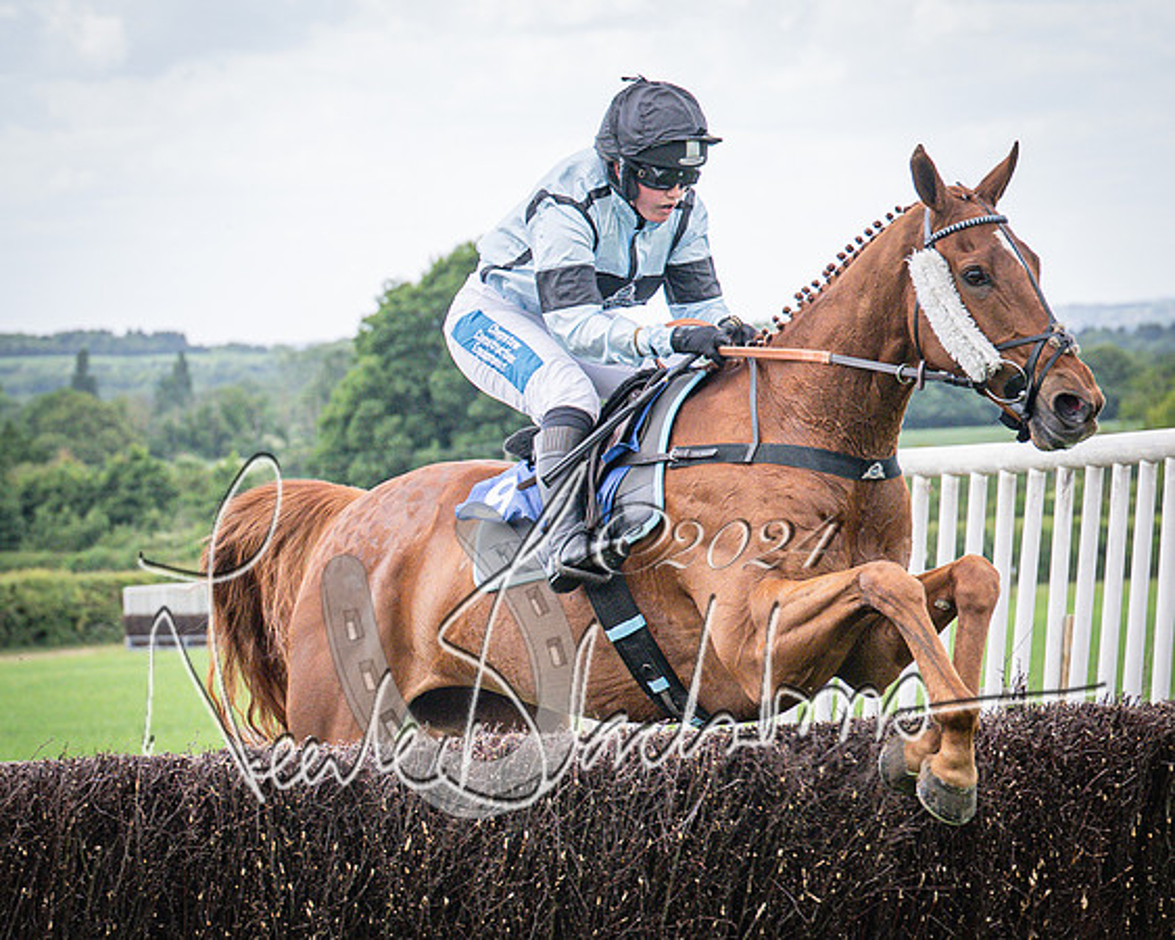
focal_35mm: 201
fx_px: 6990
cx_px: -11
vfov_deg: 7.7
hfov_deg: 9.5
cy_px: 507
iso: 400
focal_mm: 70
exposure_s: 1/1600
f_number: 4
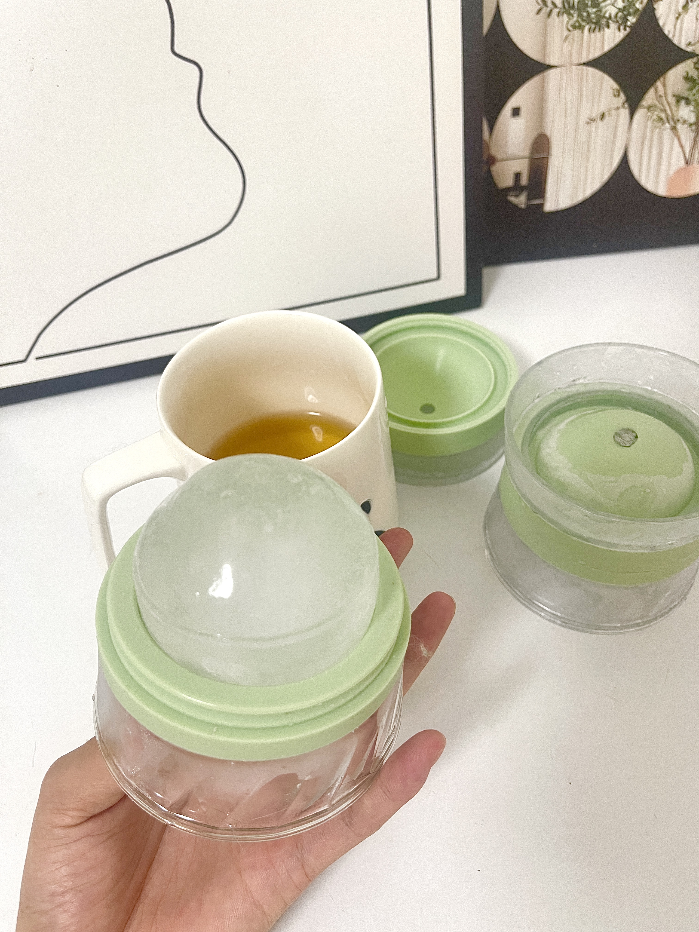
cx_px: 350
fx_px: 673
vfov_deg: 69.4
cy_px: 466
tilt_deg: -50.5
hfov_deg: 54.9
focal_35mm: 25
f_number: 1.6
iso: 125
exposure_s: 1/50
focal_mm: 5.1
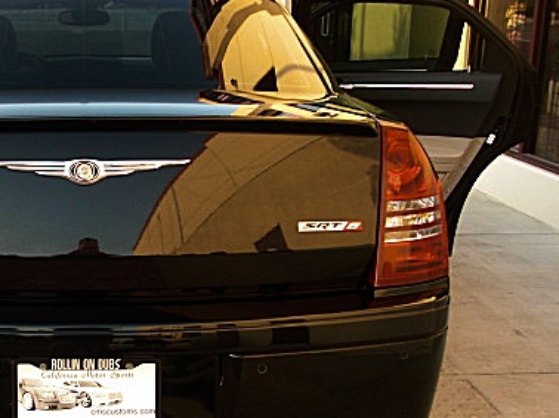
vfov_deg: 24.0
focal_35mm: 61
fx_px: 984
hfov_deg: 30.7
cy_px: 256
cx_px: 95
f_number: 2.8
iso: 100
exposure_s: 1/80
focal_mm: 6.3
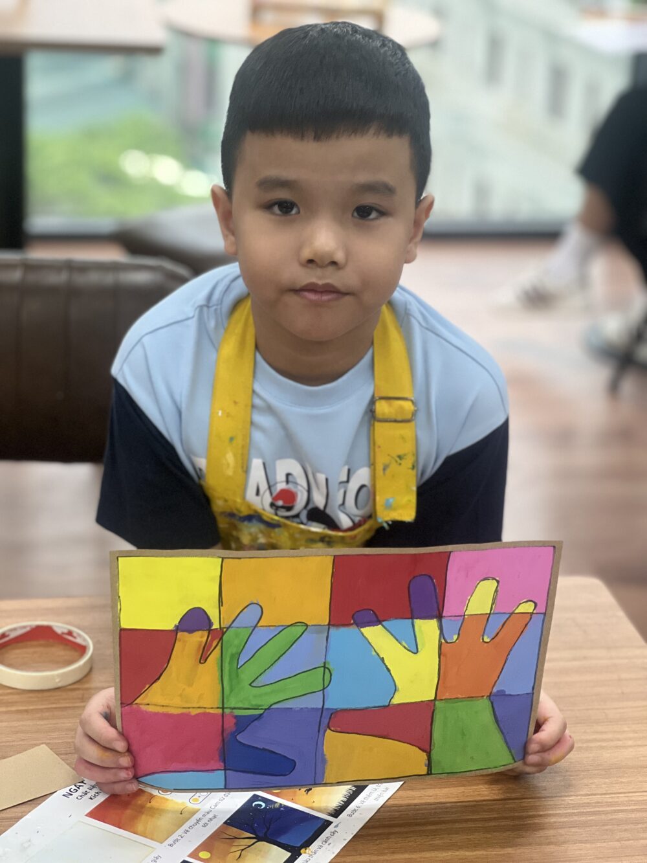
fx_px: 1919
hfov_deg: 19.1
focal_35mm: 77
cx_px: 324
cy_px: 432
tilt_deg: -21.8
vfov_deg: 25.3
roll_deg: -3.6
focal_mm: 9
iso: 250
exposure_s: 1/103
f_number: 2.8
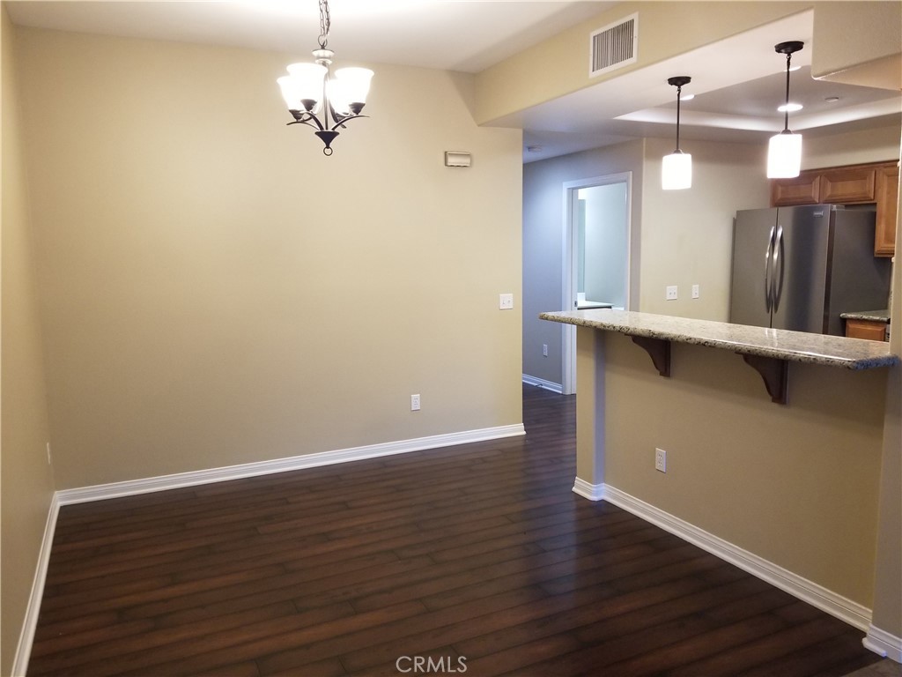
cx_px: 451
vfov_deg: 53.1
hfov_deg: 67.3
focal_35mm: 26
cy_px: 338
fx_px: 677
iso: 160
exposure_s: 1/30
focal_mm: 4.3
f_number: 1.7
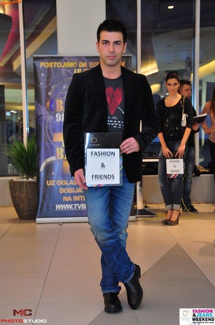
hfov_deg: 18.9
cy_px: 162
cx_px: 108
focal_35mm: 72
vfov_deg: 28.1
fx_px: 647
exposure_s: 1/60
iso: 1600
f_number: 4.8
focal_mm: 48
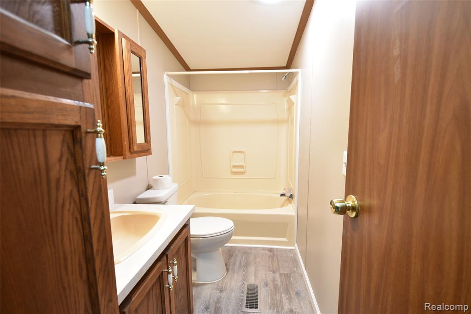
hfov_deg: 100.4
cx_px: 236
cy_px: 157
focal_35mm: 15
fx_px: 196
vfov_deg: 77.4
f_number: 4
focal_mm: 10
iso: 250
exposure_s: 1/8
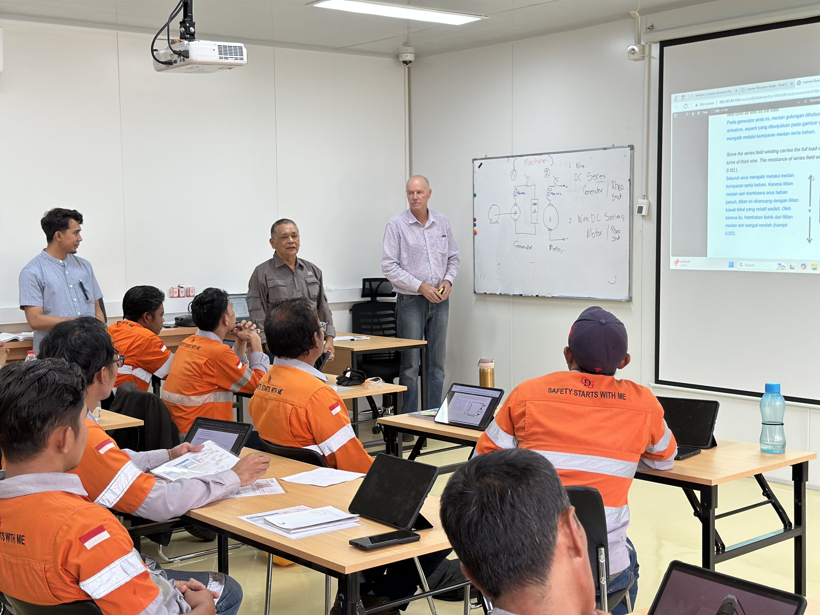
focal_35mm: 48
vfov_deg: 30.3
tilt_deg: -4.1
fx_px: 1137
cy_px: 308
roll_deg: +0.6
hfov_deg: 39.7
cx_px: 410
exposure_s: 1/50
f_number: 1.78
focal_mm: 6.86
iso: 100
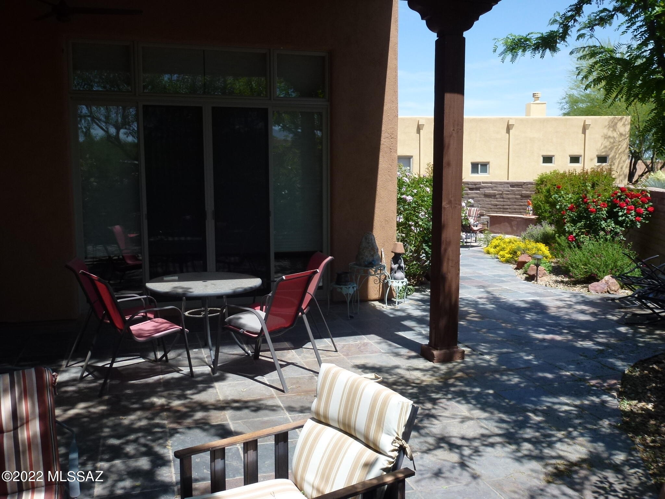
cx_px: 332
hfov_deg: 60.0
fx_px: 576
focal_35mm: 30
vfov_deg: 46.8
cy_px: 250
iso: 100
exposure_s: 1/800
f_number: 3.5
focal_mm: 5.4
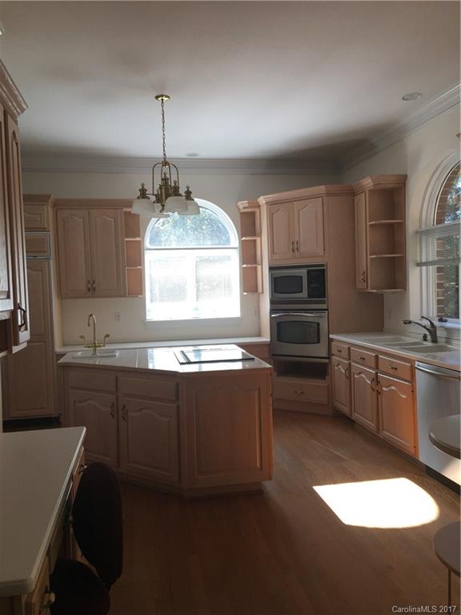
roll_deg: +1.1
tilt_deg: -1.8
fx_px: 515
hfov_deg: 48.2
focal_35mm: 29
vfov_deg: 61.7
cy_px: 308
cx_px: 230
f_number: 2.2
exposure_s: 1/120
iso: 40
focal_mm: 4.15
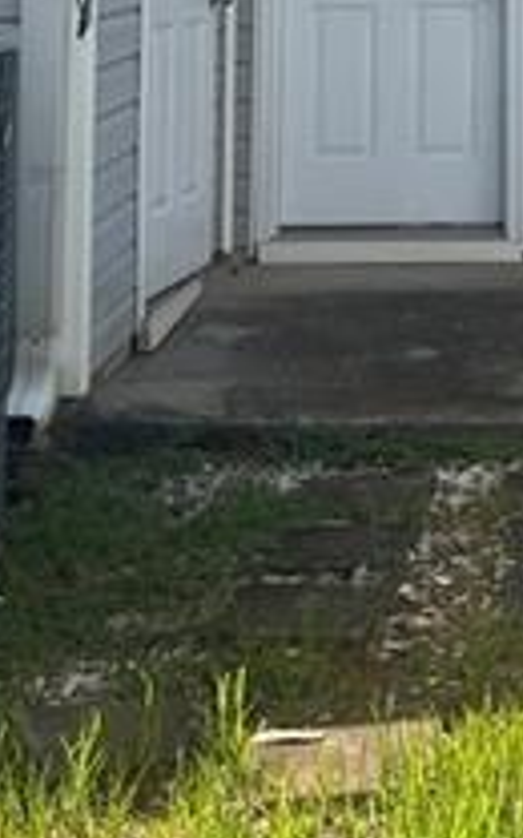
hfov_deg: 12.4
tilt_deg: +3.1
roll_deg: +0.3
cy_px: -165
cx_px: 688
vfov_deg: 19.2
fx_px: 2326
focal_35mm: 102
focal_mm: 5.7
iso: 50
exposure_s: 1/2208
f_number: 1.5
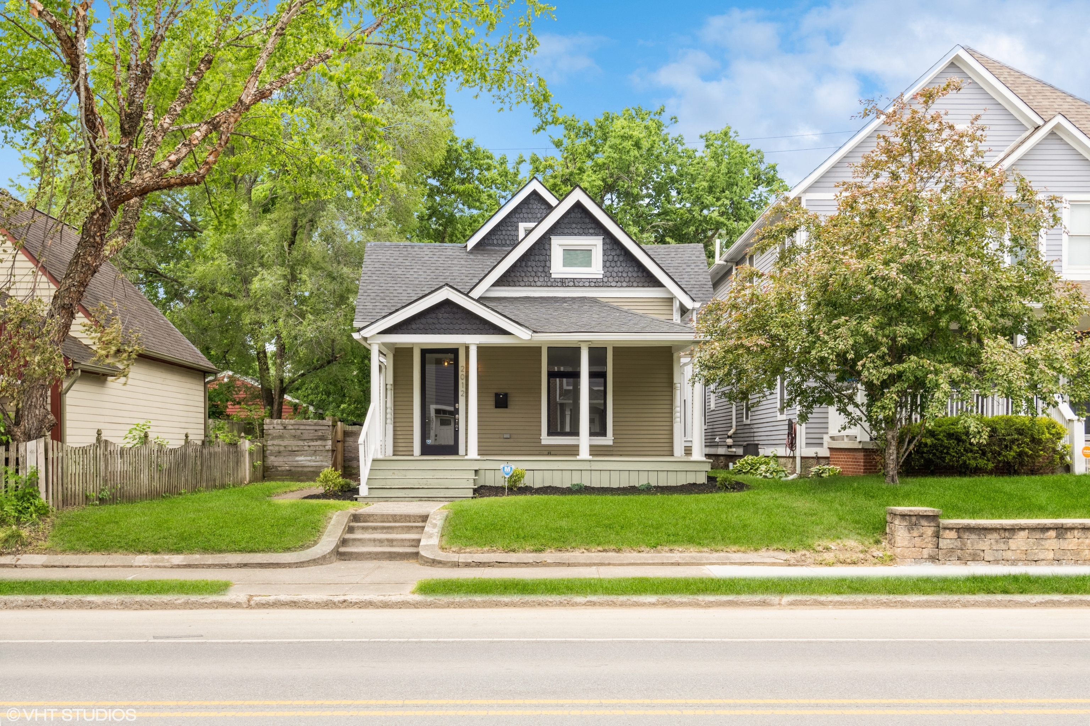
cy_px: 363
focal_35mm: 36
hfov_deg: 53.2
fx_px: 1089
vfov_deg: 36.8
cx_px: 545
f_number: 13
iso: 64
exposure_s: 1/200
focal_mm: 24
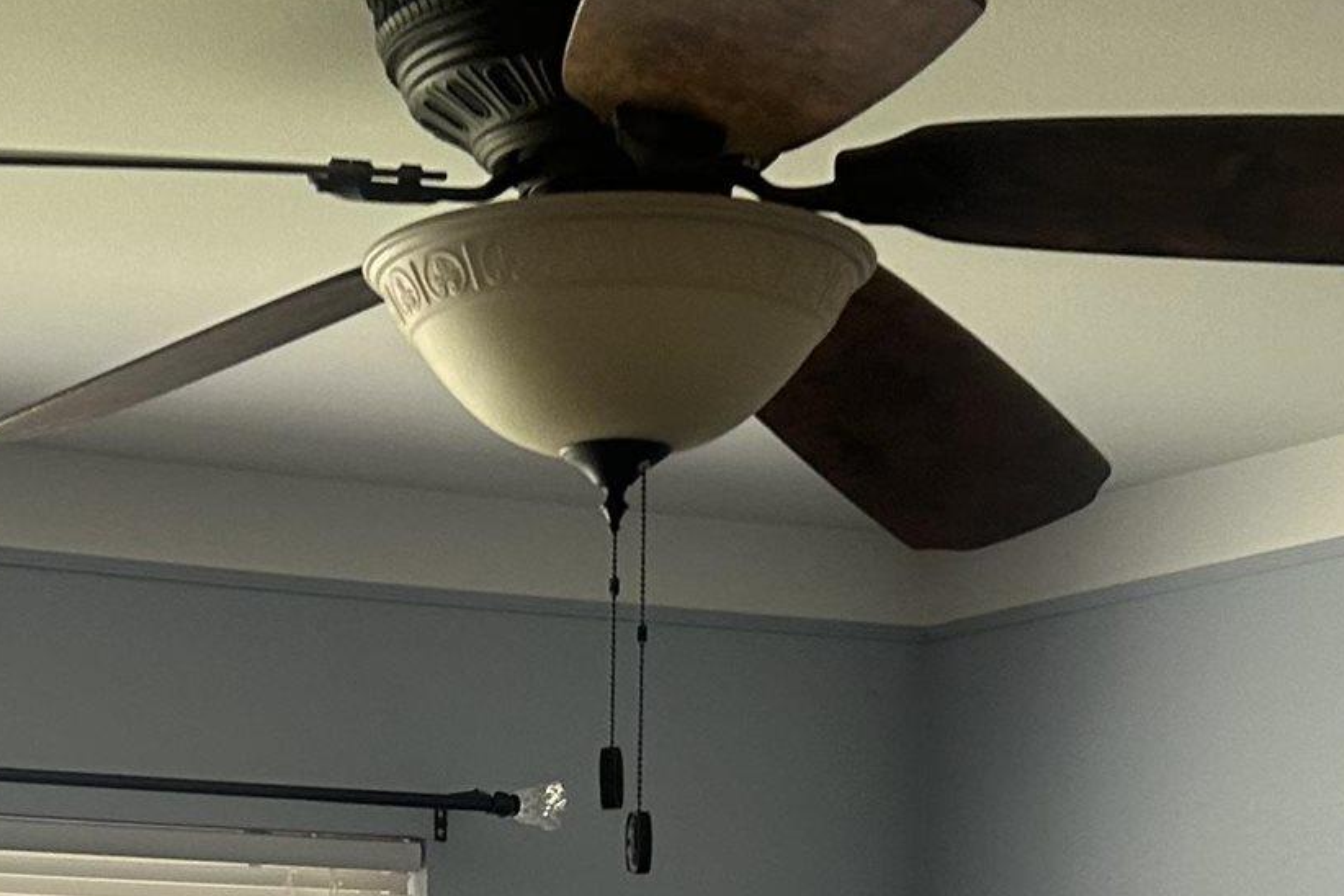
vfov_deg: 12.5
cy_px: 1550
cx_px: 239
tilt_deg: -4.7
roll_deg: +0.9
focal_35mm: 101
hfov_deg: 20.0
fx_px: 3770
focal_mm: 5.7
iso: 100
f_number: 1.5
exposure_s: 1/60
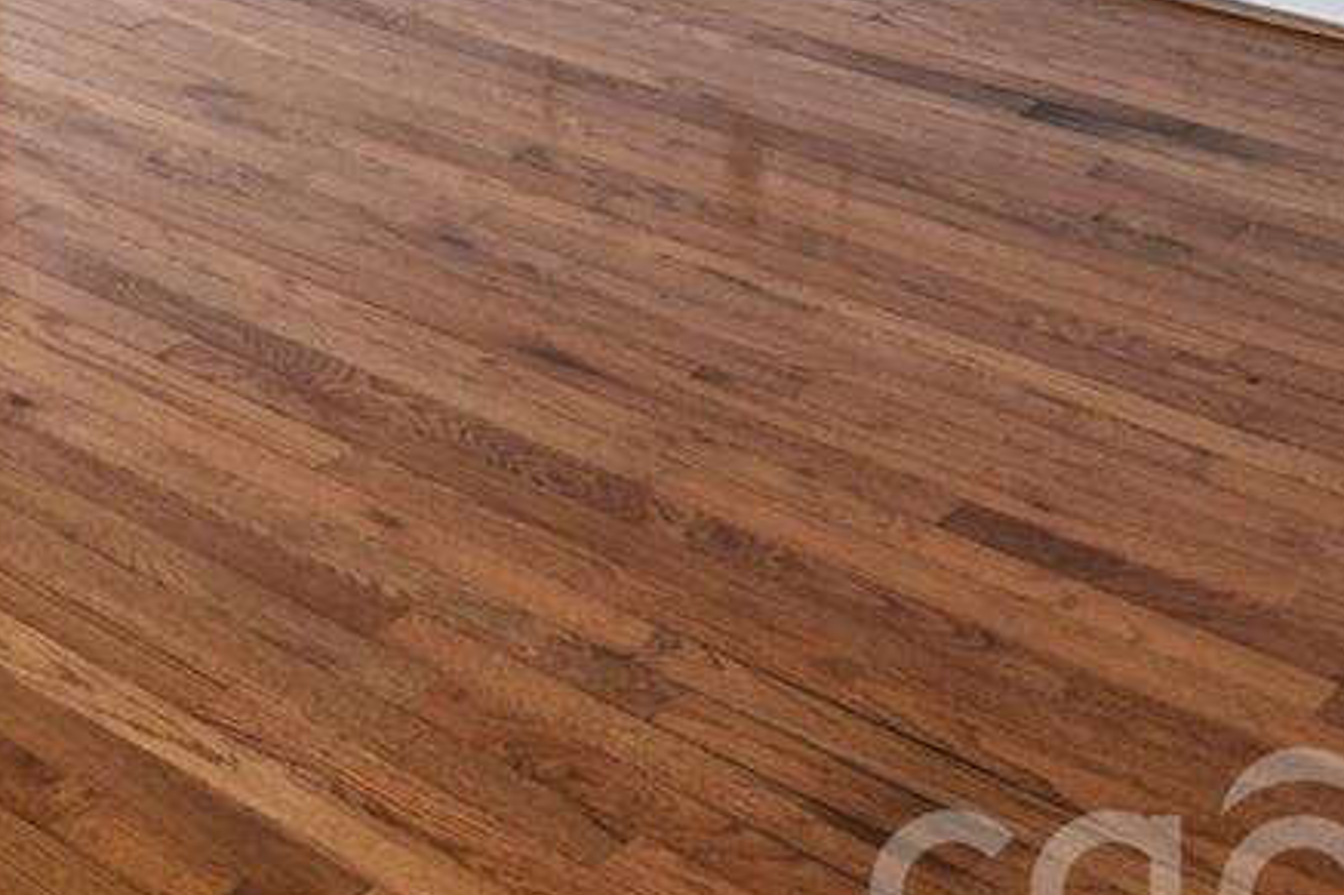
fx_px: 2799
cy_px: -973
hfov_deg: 23.6
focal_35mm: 75
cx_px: -427
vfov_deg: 14.5
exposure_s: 1/13
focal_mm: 16
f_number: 13
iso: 200
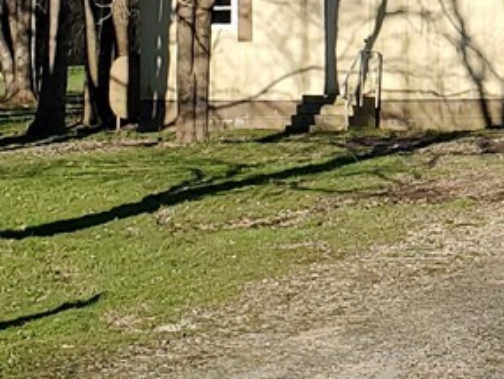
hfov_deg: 18.2
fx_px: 1355
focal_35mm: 93
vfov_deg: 15.6
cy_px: -21
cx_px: 802
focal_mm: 4.3
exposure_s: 1/1008
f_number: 2.4
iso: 50
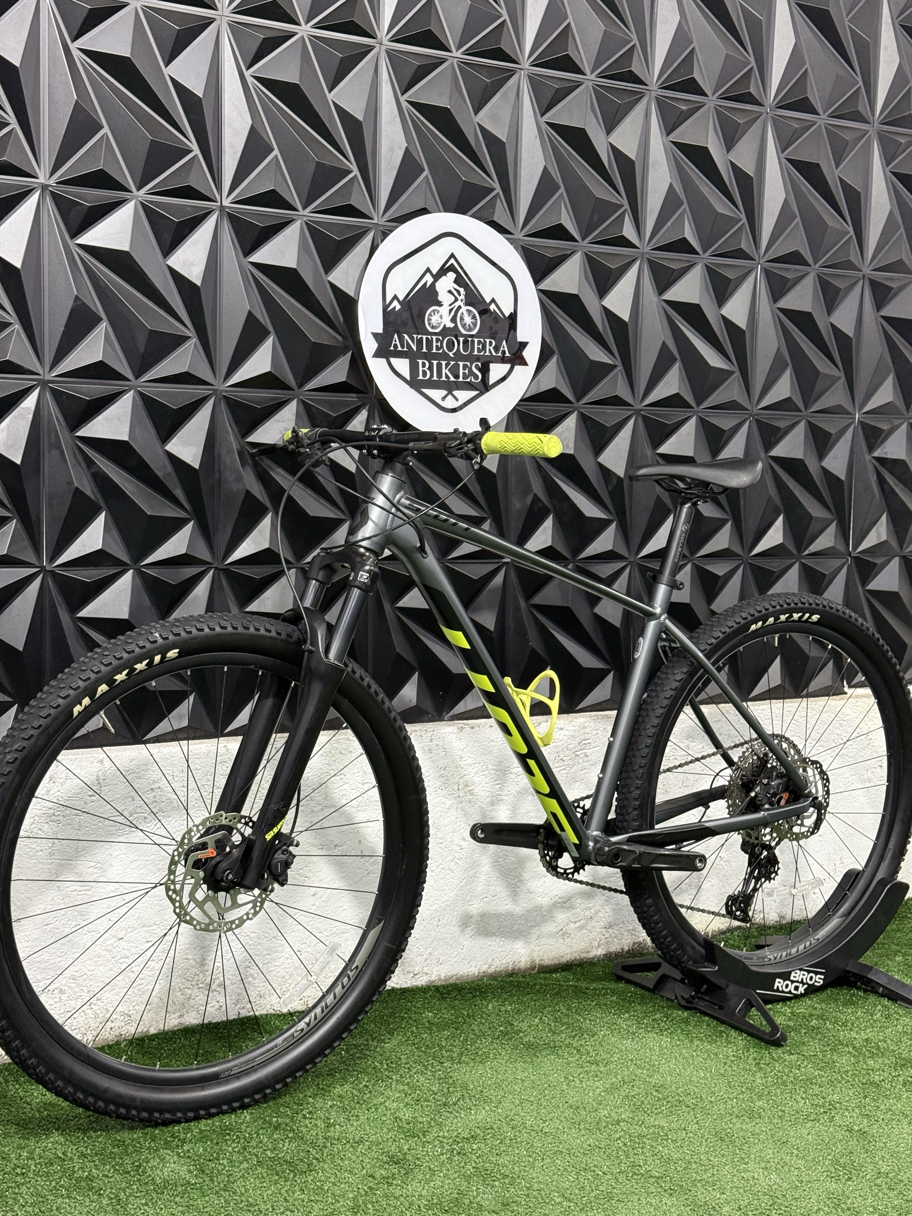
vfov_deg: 39.7
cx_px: 456
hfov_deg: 30.3
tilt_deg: -4.8
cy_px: 608
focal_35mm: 48
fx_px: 1686
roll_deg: -2.1
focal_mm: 6.76
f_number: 1.78
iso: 250
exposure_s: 1/60
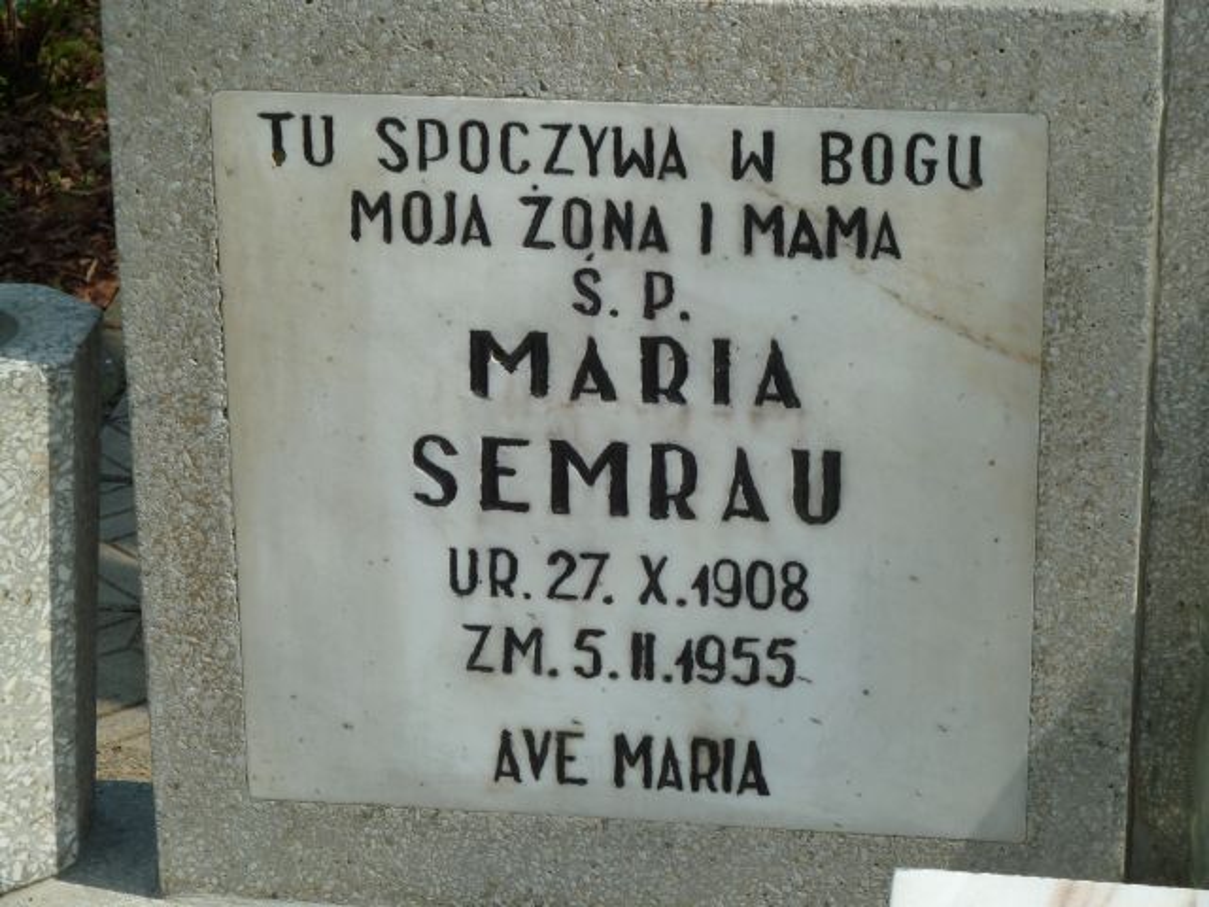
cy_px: 454
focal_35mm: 111
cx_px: 604
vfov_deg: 13.3
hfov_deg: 17.7
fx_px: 3877
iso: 80
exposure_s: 1/500
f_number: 4.4
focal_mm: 18.2
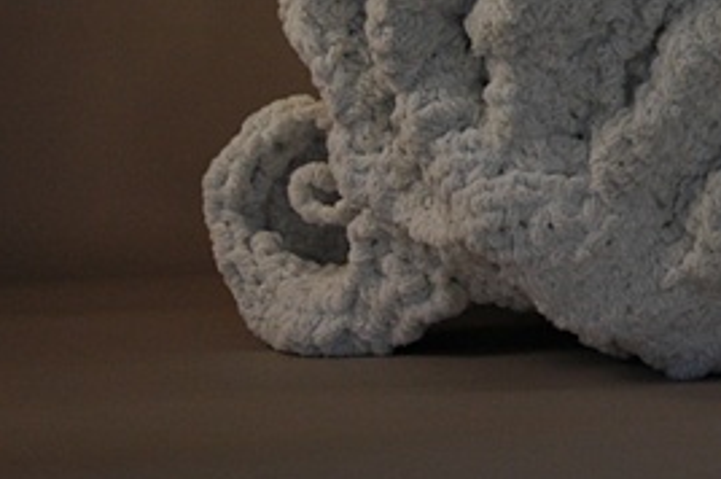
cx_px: 815
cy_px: -58
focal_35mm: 111
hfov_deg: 17.7
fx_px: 2224
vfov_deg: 12.1
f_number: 4
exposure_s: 1/250
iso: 640
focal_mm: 31
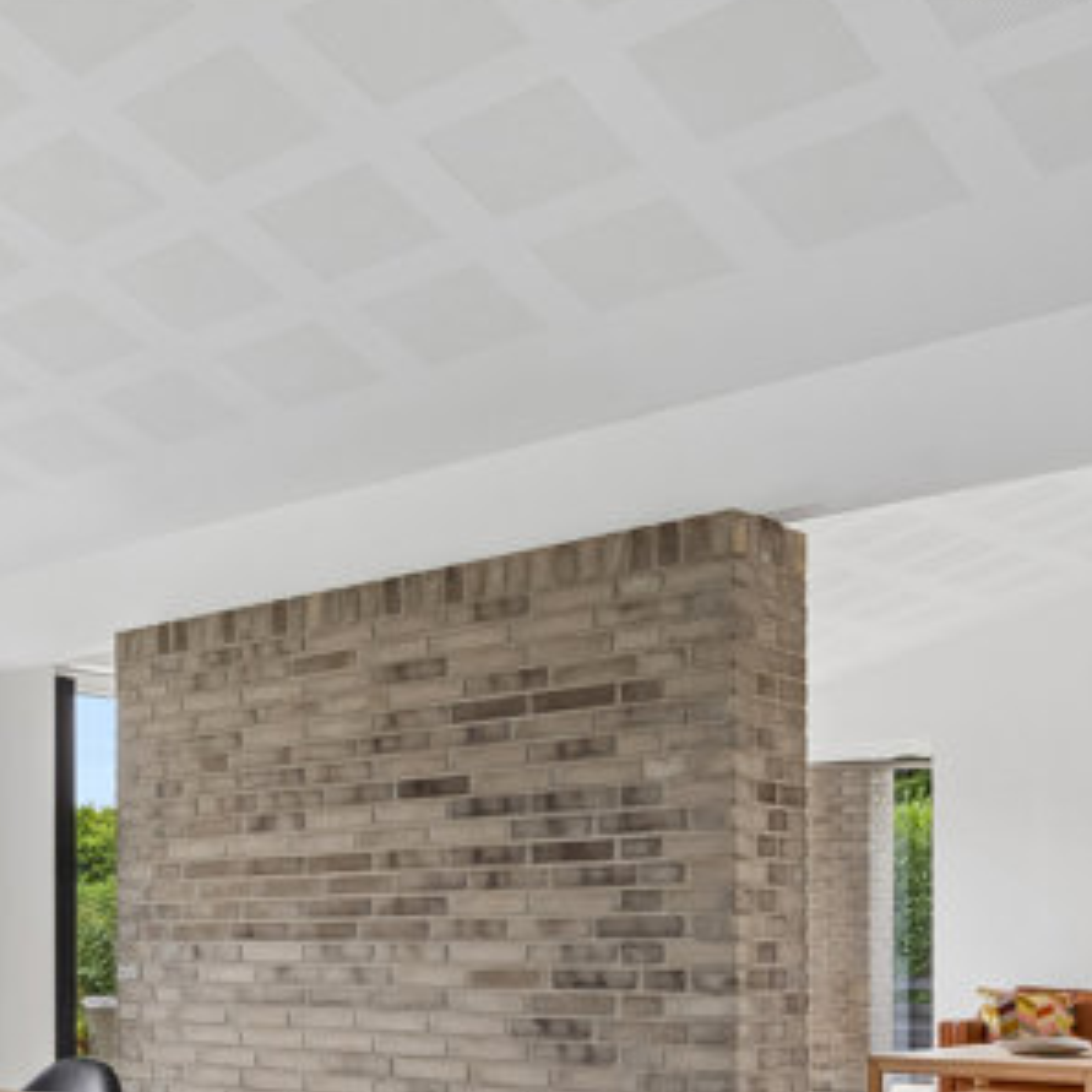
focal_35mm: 48
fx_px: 1713
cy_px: 954
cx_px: -158
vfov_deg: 33.7
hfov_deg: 30.8
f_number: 8
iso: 200
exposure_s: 1/13
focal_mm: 21
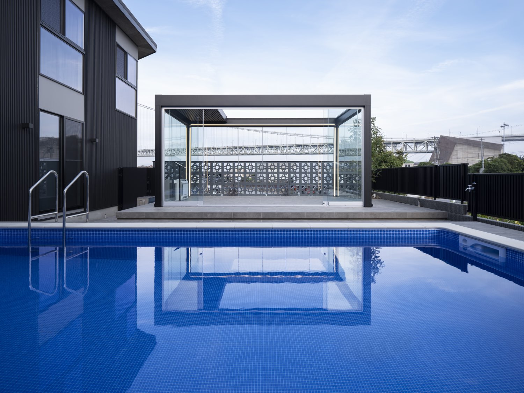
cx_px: 262
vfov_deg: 68.7
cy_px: 196
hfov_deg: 84.7
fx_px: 288
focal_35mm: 19
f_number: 11
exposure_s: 1/15
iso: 100
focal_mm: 24
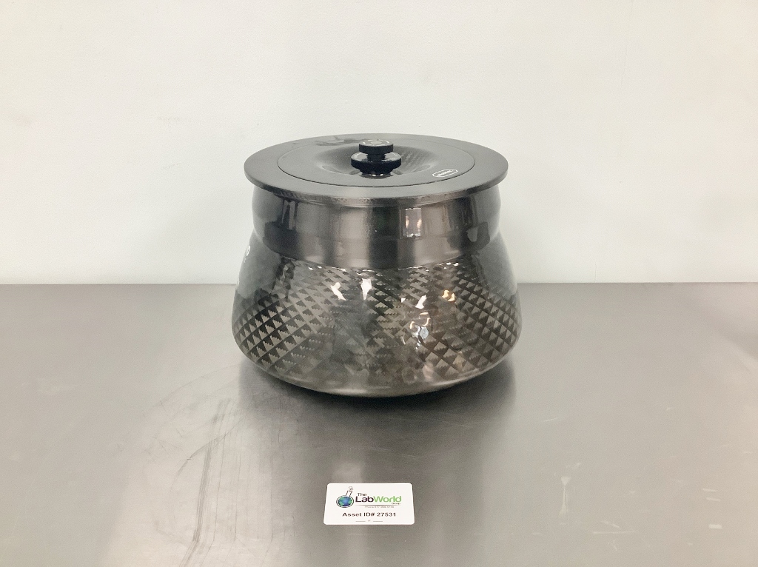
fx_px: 678
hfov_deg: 58.4
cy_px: 284
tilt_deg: -24.4
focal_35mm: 31
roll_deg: +0.5
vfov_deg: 45.4
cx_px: 379
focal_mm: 3.3
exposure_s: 1/60
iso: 250
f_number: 2.4
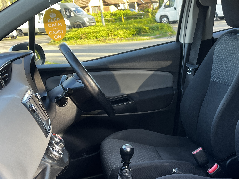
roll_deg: +6.5
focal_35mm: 51
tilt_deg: -15.4
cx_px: 201
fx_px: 352
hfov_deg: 35.9
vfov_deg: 28.5
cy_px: 104
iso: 64
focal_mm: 5.1
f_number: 1.6
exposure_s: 1/122
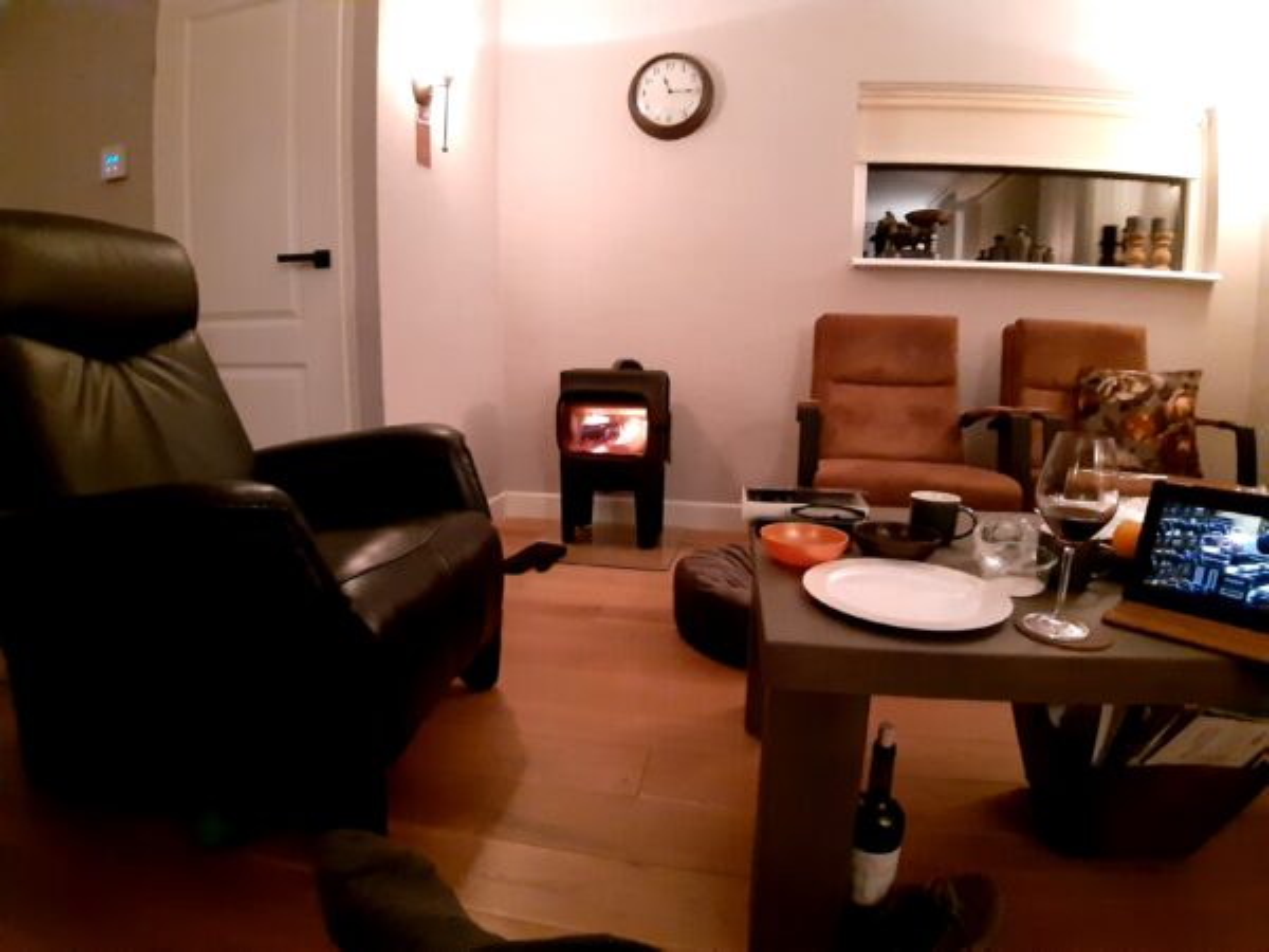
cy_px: 476
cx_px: 634
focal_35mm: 18
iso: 1000
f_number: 2.4
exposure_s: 1/11
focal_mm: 1.87
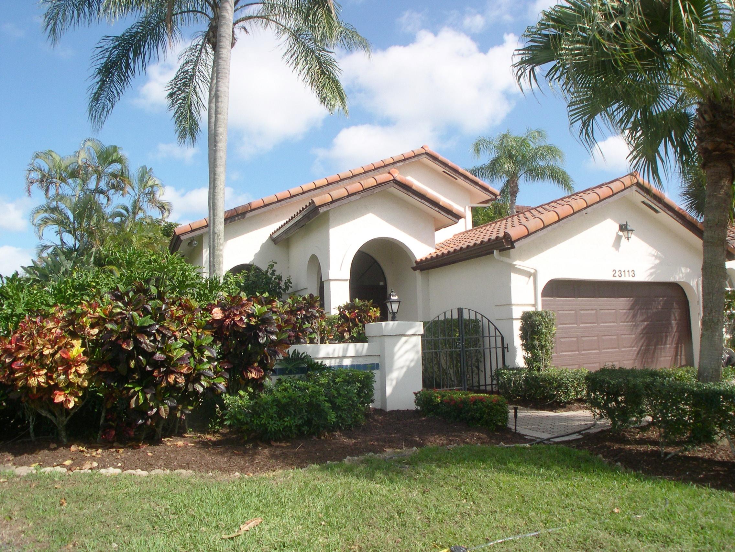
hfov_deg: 49.0
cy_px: 276
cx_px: 368
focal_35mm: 38
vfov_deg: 37.7
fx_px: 807
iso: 100
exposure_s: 1/185
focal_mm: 8
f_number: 7.6
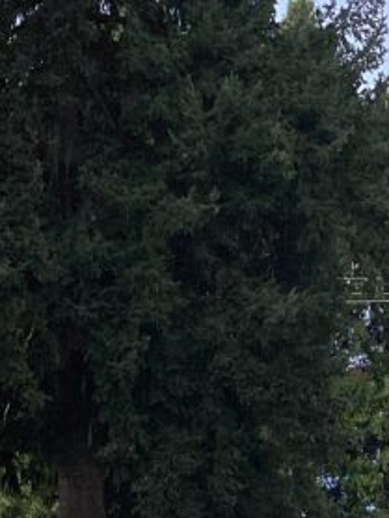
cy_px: 820
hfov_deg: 12.6
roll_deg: -0.6
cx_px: 491
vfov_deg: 15.6
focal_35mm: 114
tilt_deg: -3.3
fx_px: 1705
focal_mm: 3.3
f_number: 2.4
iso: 25
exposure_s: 1/1217
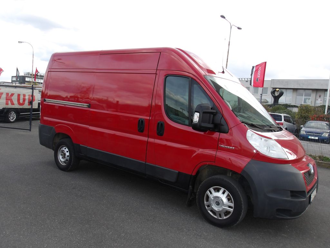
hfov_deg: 65.3
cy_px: 124
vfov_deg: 51.4
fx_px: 257
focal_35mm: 27
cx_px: 165
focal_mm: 4.9
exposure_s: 1/510
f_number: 3
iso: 100
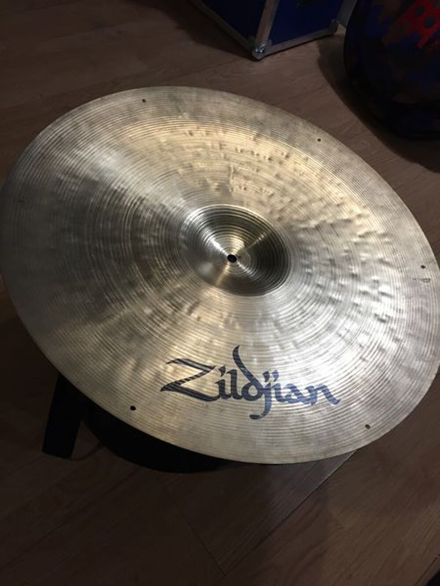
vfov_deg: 61.7
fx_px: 491
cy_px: 293
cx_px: 220
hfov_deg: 48.2
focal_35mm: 29
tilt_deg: -54.0
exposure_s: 1/33
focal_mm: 4.15
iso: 100
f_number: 2.2
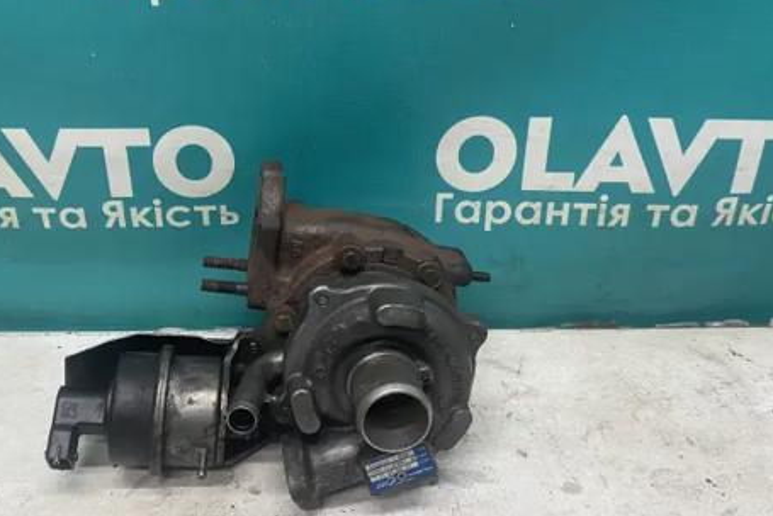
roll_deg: +0.5
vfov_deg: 35.0
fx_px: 816
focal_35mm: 38
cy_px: 204
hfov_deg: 50.4
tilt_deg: -29.7
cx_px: 316
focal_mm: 4.25
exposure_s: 1/50
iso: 80
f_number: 1.8
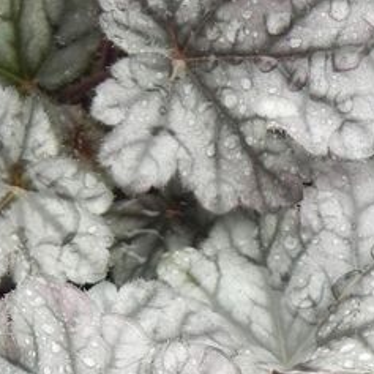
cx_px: 8
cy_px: 401
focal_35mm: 155
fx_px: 1895
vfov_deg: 11.1
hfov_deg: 11.2
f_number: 4
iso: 160
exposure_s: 1/40
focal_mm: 9.2
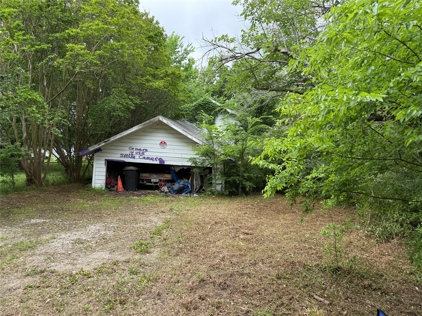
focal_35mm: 24
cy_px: 158
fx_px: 293
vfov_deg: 56.8
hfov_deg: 71.6
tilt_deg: -0.1
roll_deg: -1.6
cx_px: 211
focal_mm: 6.76
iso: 100
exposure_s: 1/1337
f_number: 1.78
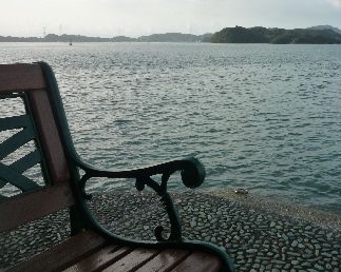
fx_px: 373
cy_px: 84
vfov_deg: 39.5
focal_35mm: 37
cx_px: 249
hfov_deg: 47.6
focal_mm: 4.4
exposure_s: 1/500
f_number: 4
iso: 160
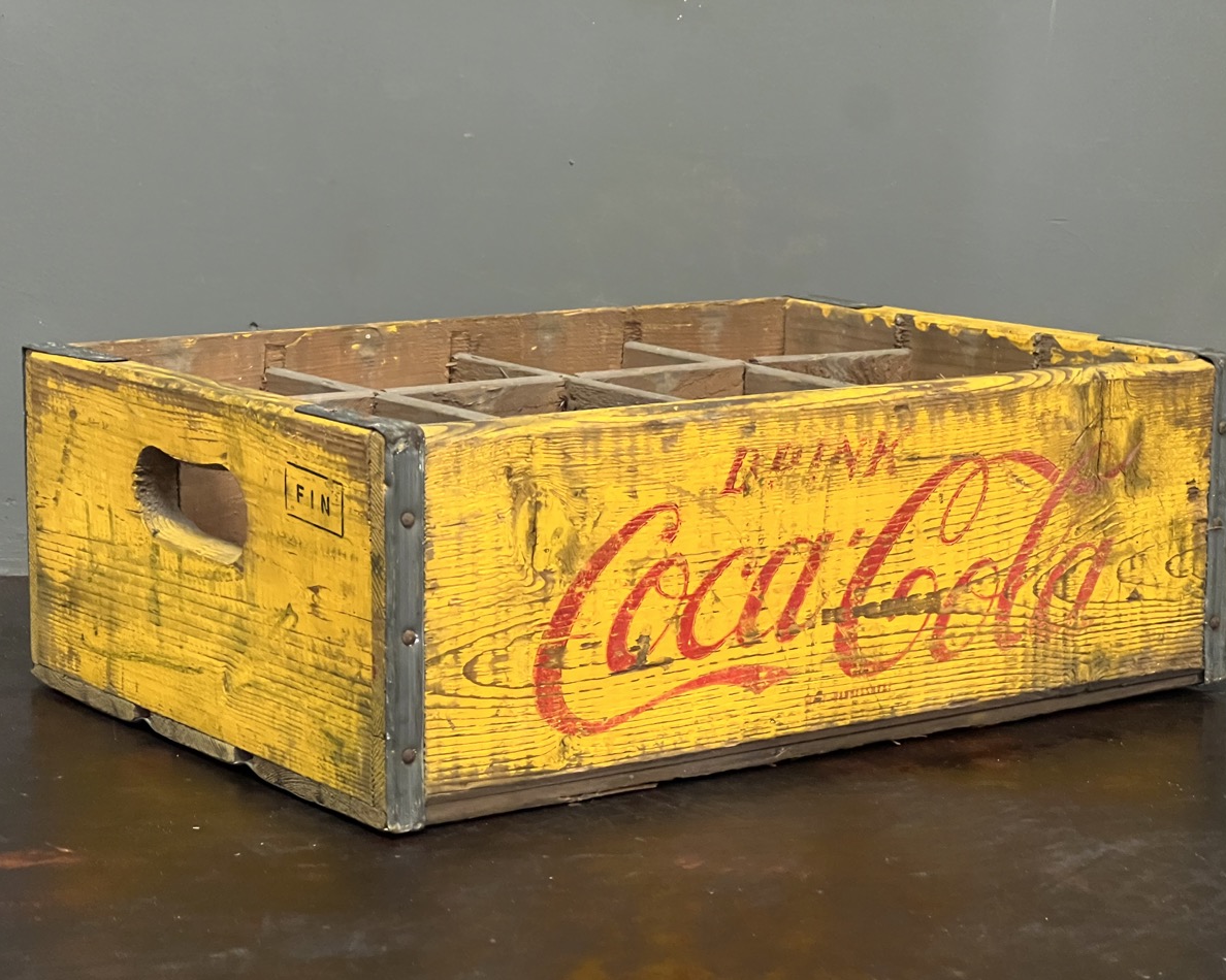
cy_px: 487
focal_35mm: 81
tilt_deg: -8.1
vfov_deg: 18.9
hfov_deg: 23.6
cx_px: 643
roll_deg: -0.7
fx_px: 2939
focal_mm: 9
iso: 1000
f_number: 2.8
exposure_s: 1/25
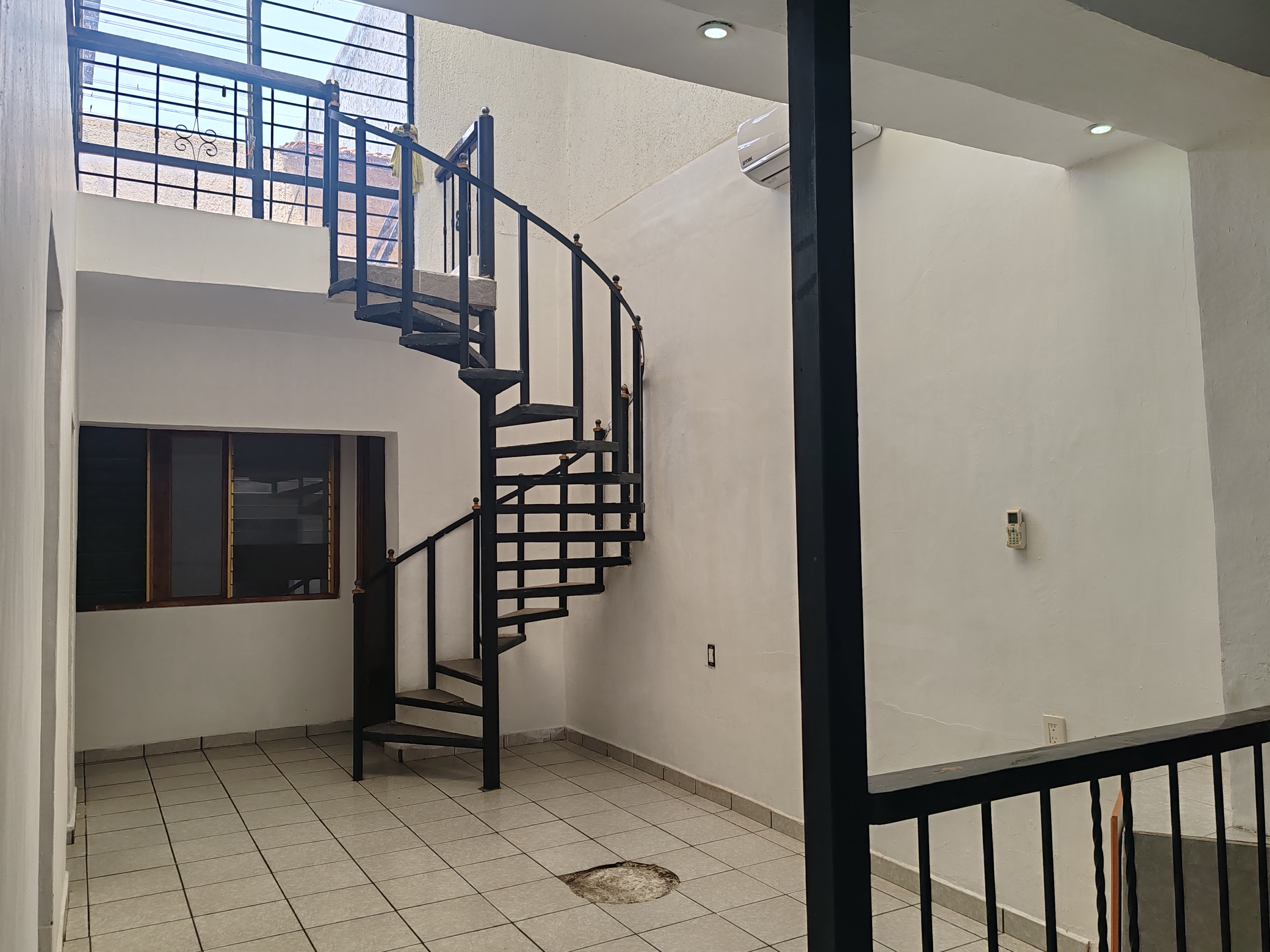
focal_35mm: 27
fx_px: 991
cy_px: 476
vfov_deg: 51.4
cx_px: 635
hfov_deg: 65.3
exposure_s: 1/100
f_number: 1.9
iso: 50
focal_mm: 6.12
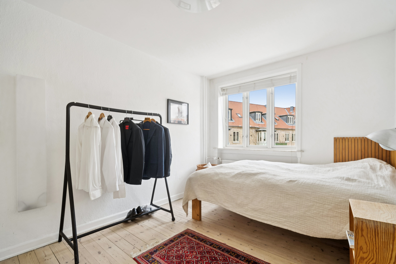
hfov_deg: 100.4
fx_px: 165
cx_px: 198
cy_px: 132
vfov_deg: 77.3
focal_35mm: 15
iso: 160
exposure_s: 1/4
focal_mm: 15
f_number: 5.6
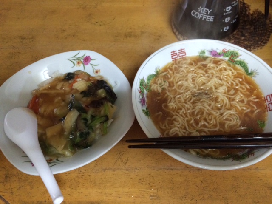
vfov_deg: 46.8
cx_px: 136
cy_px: 102
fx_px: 236
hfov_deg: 60.0
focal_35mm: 30
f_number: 2.2
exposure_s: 1/30
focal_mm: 4.12
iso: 320
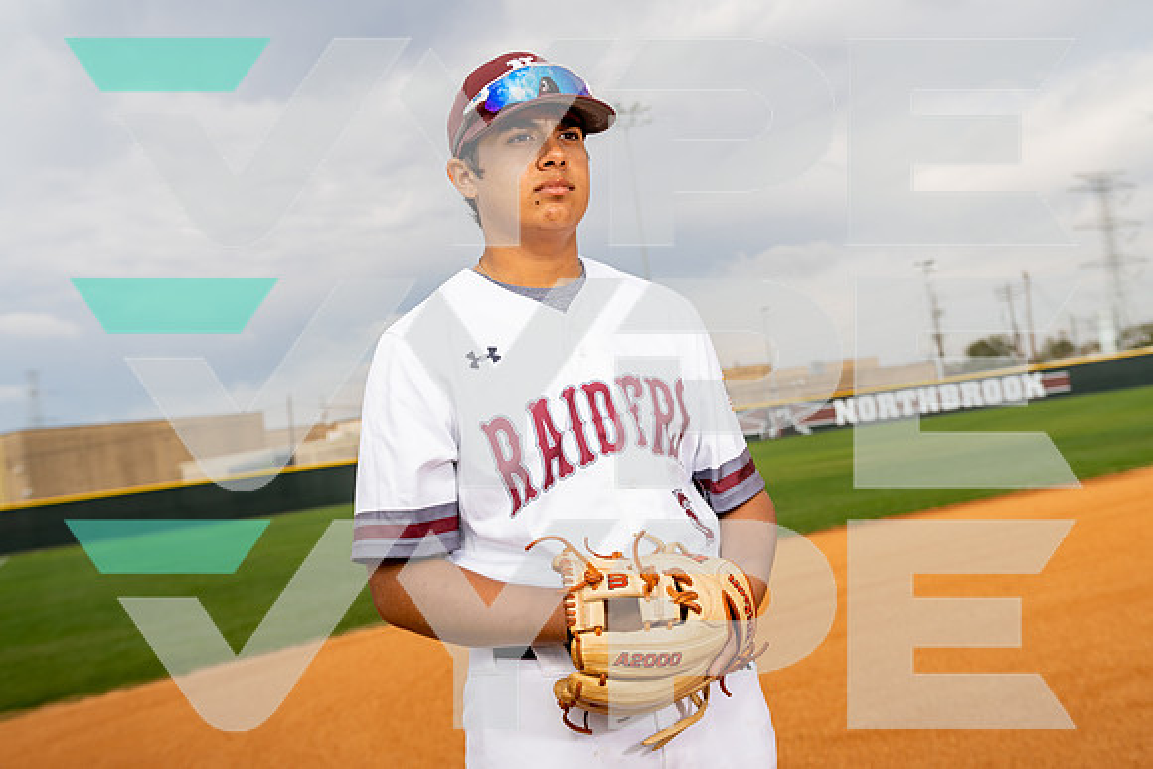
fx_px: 1185
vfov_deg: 36.0
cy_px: 384
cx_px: 576
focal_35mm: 37
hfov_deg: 51.9
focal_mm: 37
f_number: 4.5
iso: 100
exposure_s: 1/640
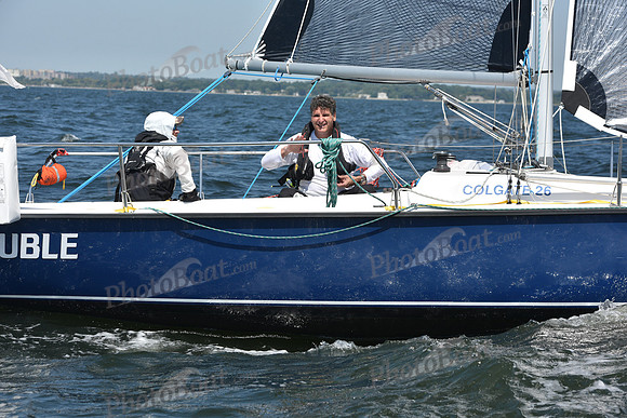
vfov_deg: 14.0
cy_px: 209
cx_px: 314
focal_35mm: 98
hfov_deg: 20.8
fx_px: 1707
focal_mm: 98
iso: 250
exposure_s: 1/1250
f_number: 7.1
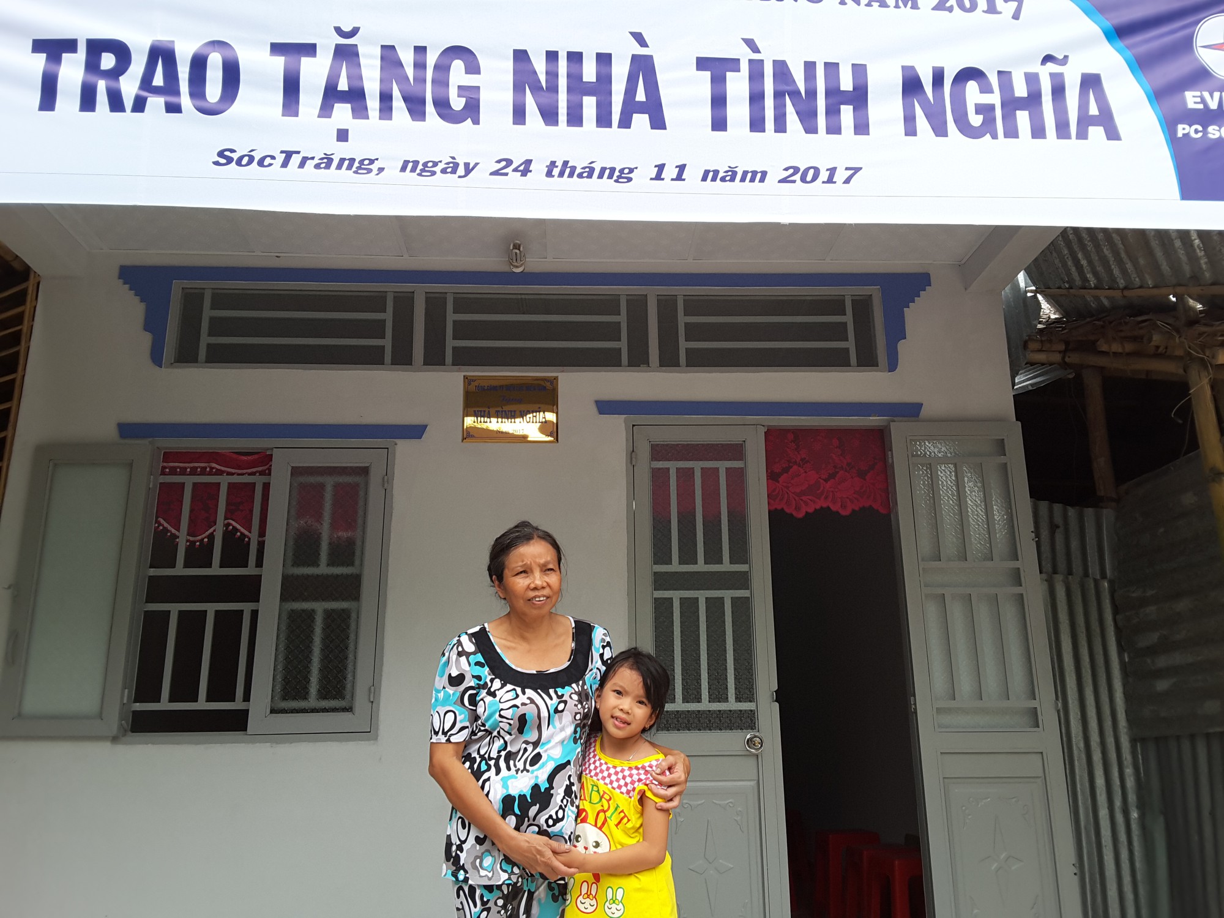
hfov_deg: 58.4
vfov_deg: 45.4
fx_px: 1096
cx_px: 612
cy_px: 459
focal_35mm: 31
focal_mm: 2.9
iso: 40
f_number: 1.9
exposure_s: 1/308
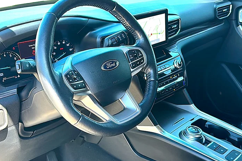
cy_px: 77
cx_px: 121
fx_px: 276
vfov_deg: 32.6
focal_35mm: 41
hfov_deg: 47.4
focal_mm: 6.86
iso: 125
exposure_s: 1/202
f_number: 1.78
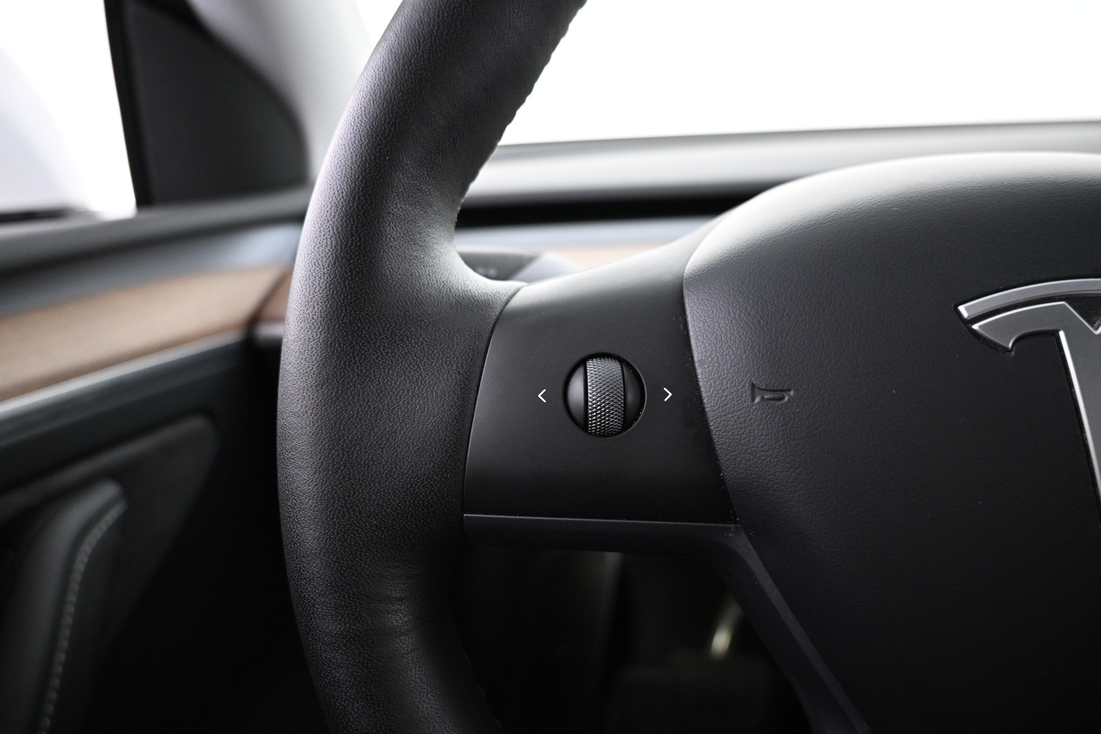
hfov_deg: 73.7
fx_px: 734
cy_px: 367
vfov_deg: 53.1
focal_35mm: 24
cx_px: 550
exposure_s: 1/15
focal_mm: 16
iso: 1600
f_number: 3.5
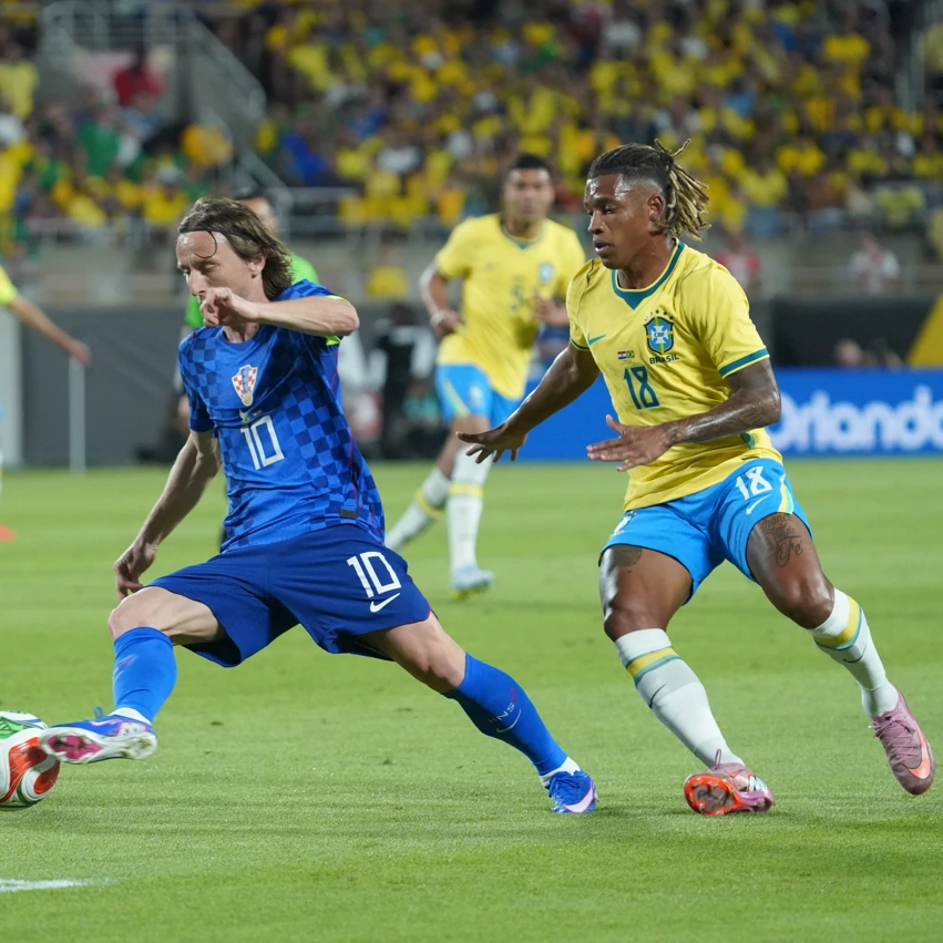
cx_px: 359
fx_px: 12174
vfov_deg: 4.4
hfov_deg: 4.4
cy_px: 472
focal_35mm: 395
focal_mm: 309
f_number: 6.3
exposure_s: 1/800
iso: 6400
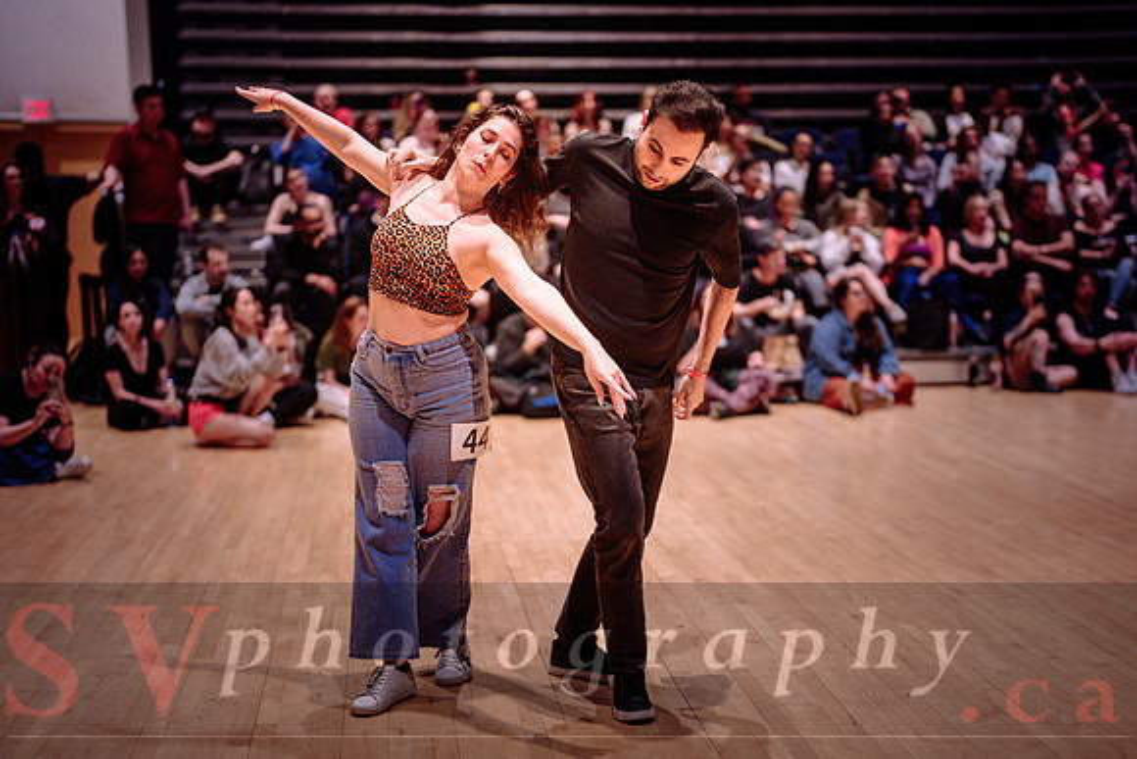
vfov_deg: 22.8
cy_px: 447
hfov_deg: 33.6
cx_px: 609
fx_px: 1880
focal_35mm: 60
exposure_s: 1/320
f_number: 1.2
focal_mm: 50
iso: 1600
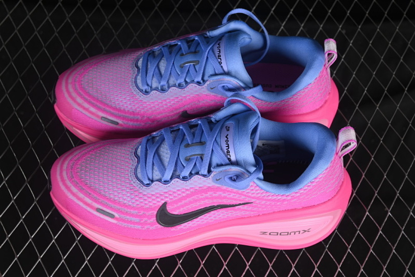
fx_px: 865
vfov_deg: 18.2
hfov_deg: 27.0
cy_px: 138
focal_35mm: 75
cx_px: 208
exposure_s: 1/80
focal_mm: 50
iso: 160
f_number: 7.1
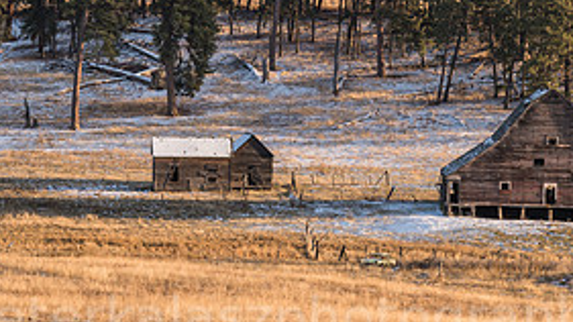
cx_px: 268
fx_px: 3084
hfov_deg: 10.6
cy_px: 41
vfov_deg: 6.0
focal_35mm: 203
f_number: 11
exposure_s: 1/100
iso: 64
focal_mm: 86
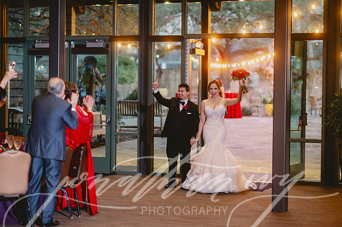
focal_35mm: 85
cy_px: 114
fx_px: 807
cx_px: 171
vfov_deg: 16.1
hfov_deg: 23.9
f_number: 2
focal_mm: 85
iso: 1600
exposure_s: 1/125
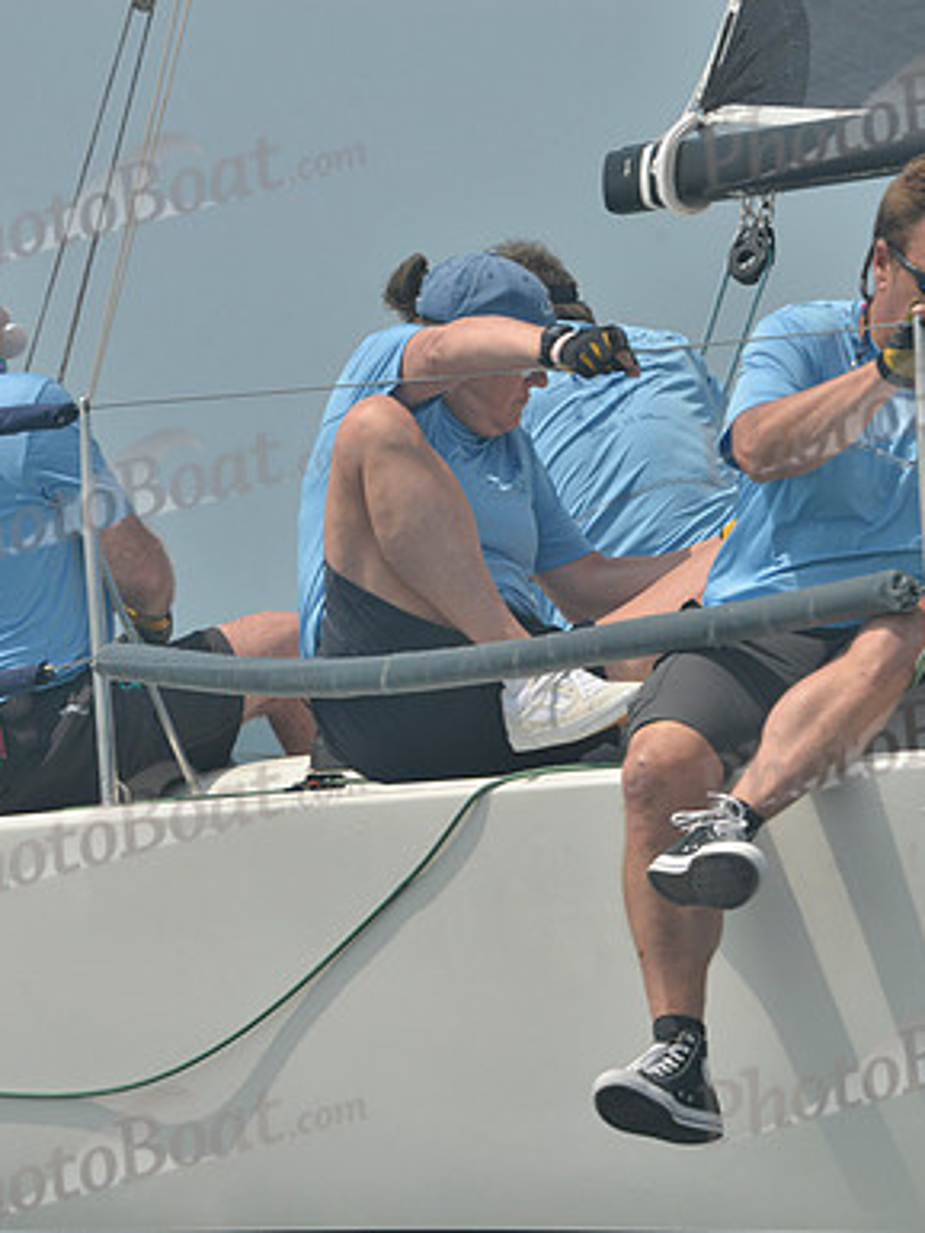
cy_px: 616
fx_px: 15490
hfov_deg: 3.4
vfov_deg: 4.6
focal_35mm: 435
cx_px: 535
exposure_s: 1/1000
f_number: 9
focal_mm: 300
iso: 280
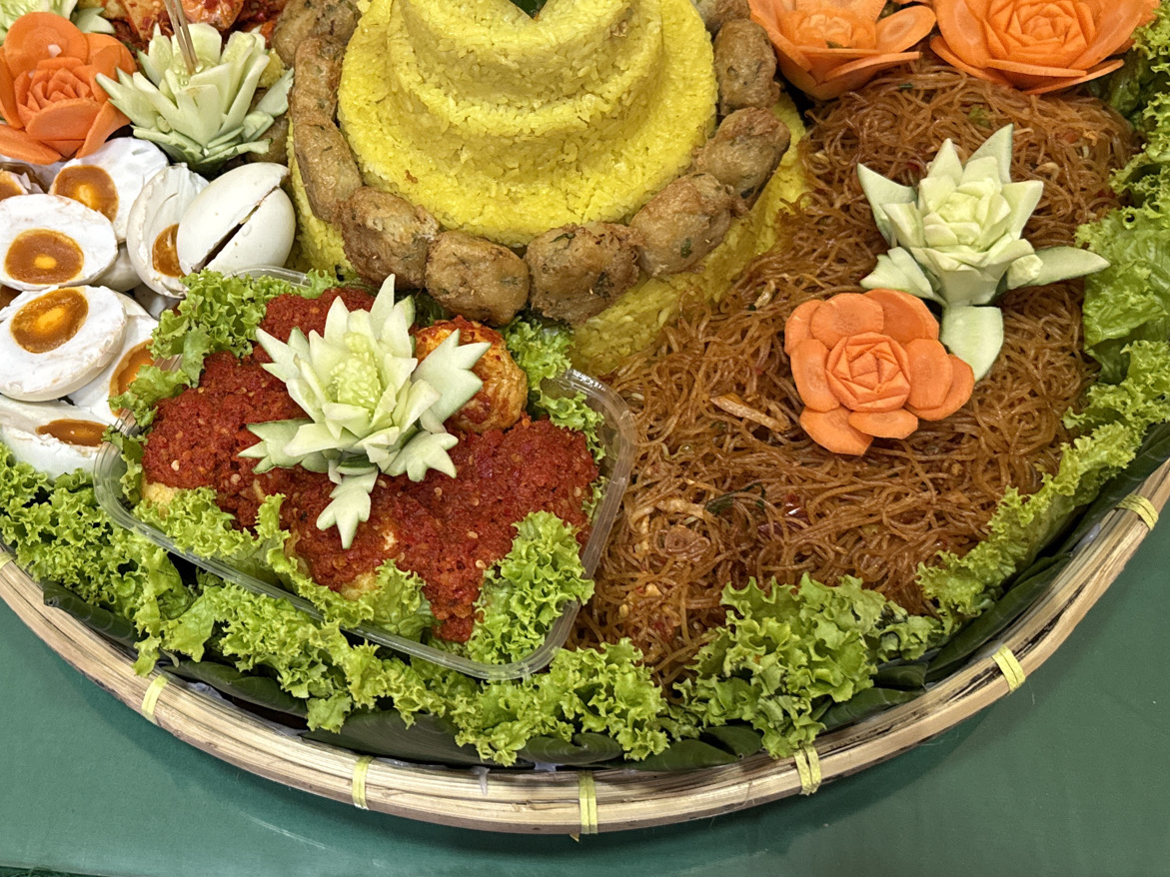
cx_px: 312
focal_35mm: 41
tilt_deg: -56.2
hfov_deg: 44.5
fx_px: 1386
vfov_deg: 34.6
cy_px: 259
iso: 320
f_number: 1.78
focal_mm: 6.76
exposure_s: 1/50
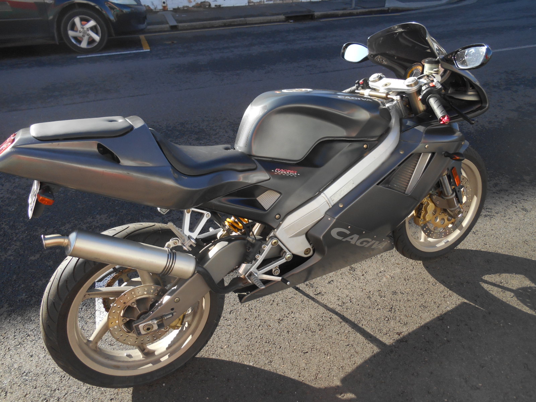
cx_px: 268
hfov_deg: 67.3
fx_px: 403
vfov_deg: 53.1
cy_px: 201
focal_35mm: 26
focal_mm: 4.7
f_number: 3.4
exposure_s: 1/250
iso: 80
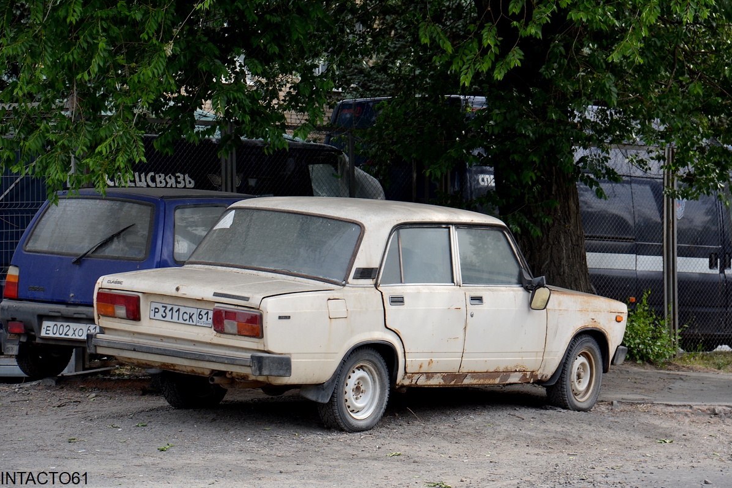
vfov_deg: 8.7
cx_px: 368
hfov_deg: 13.0
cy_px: 244
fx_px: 3223
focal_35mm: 159
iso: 180
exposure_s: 1/250
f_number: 8
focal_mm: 105
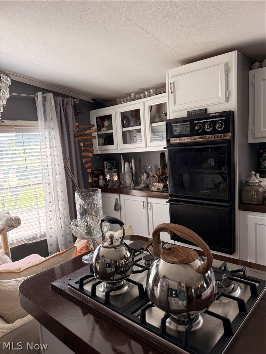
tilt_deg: -6.3
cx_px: 133
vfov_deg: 71.6
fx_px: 246
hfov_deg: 56.8
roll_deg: +4.1
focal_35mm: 24
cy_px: 177
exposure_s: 1/238
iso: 125
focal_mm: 6.76
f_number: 1.78
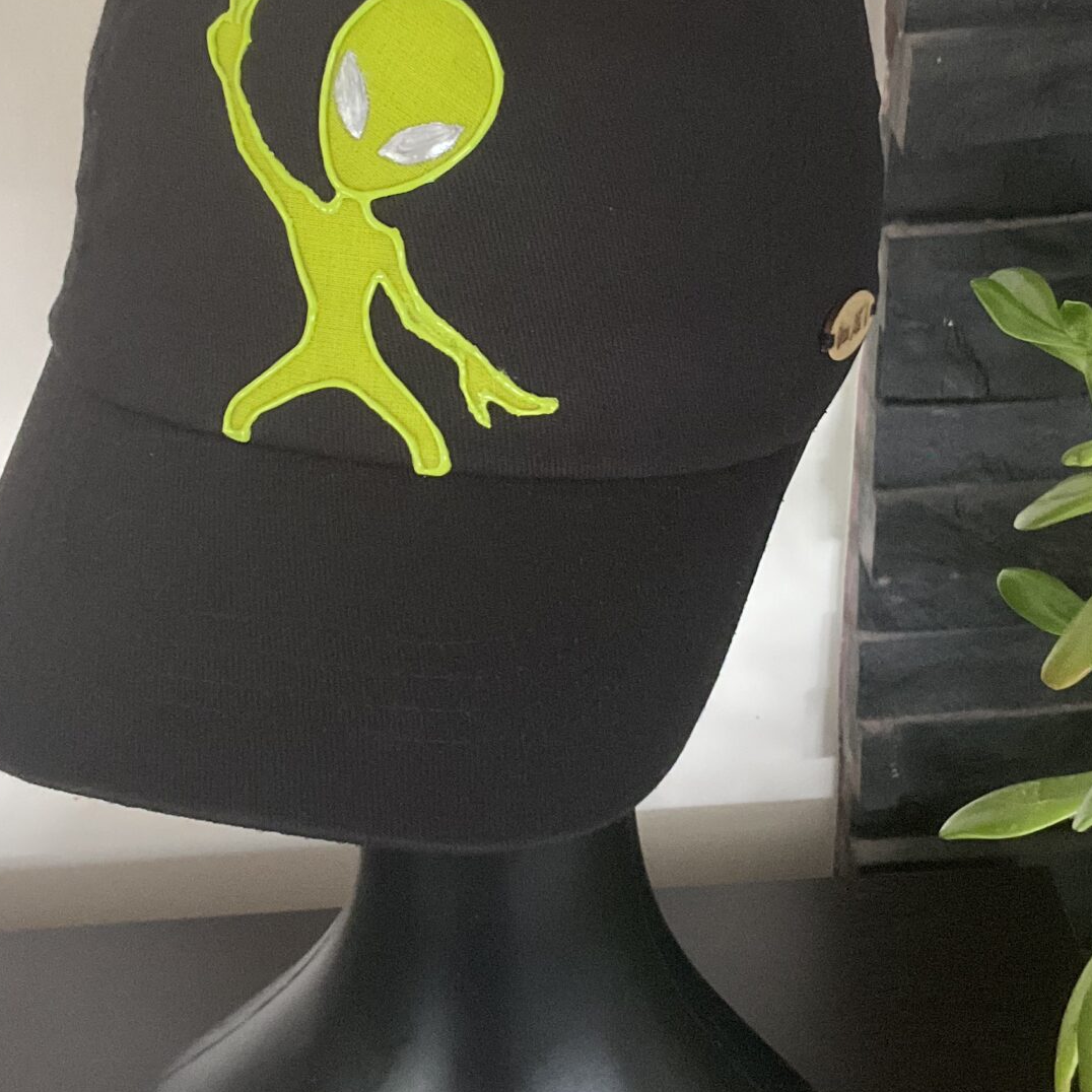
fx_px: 2177
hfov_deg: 28.2
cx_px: 537
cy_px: 397
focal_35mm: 61
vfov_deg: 28.0
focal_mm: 3
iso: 320
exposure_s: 1/57
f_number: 1.8
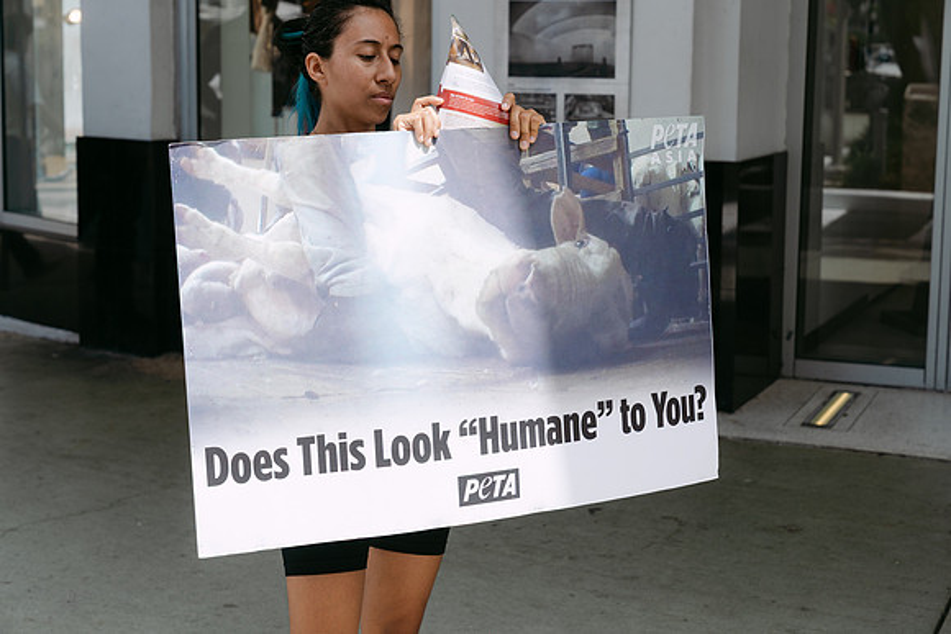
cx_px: 476
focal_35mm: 70
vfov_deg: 19.4
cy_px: 317
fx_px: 1857
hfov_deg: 28.7
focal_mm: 70
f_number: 5.6
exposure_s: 1/400
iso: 100
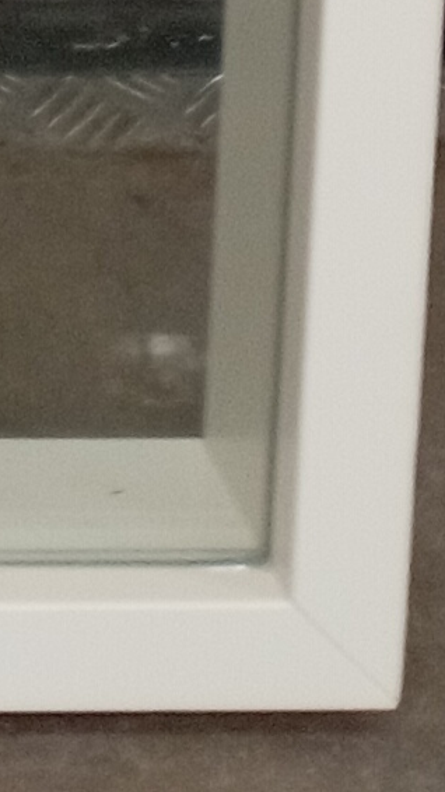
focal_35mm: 212
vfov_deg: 8.0
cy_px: -1911
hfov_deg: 5.1
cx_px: -1349
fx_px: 4451
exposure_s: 1/25
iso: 363
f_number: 1.8
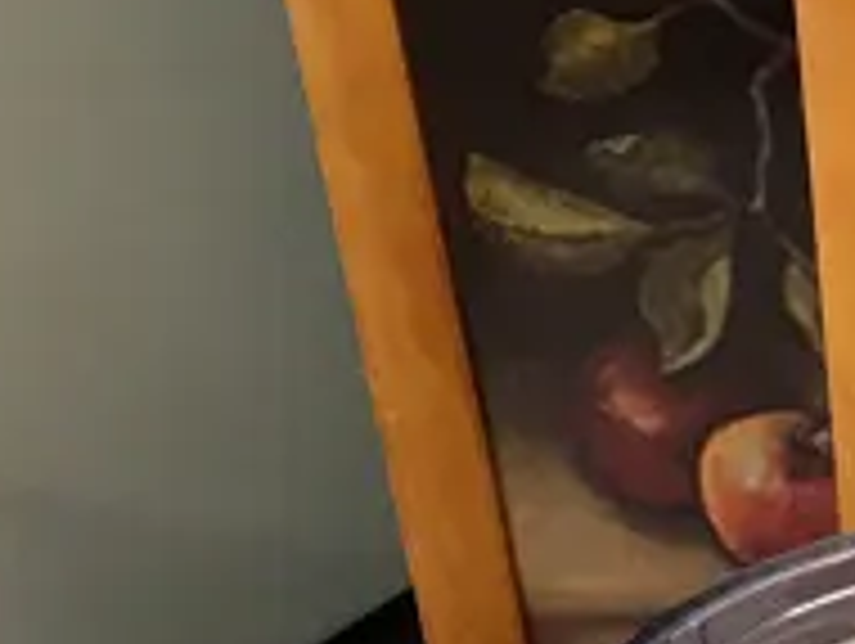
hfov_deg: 11.0
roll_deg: -1.2
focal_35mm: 156
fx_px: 3858
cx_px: 1948
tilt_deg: -34.4
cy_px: 982
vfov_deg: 9.3
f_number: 2.2
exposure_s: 1/33
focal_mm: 4.15
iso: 50
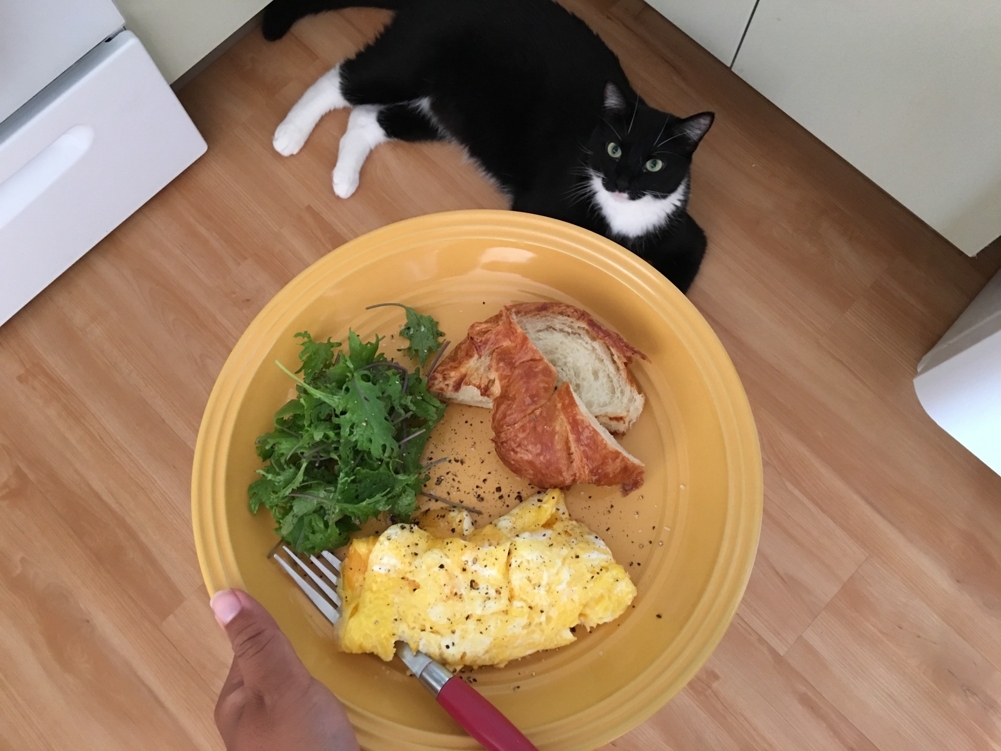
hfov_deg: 61.7
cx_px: 500
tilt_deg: -74.8
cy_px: 376
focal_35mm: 29
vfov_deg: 48.2
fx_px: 839
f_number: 2.2
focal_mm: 4.15
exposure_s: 1/8
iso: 80
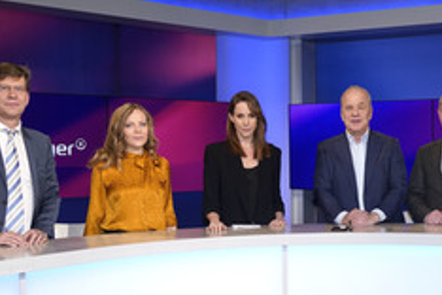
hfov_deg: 36.1
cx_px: 326
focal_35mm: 54
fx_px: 663
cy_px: 202
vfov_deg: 24.9
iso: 1600
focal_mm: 28
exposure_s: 1/125
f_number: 5
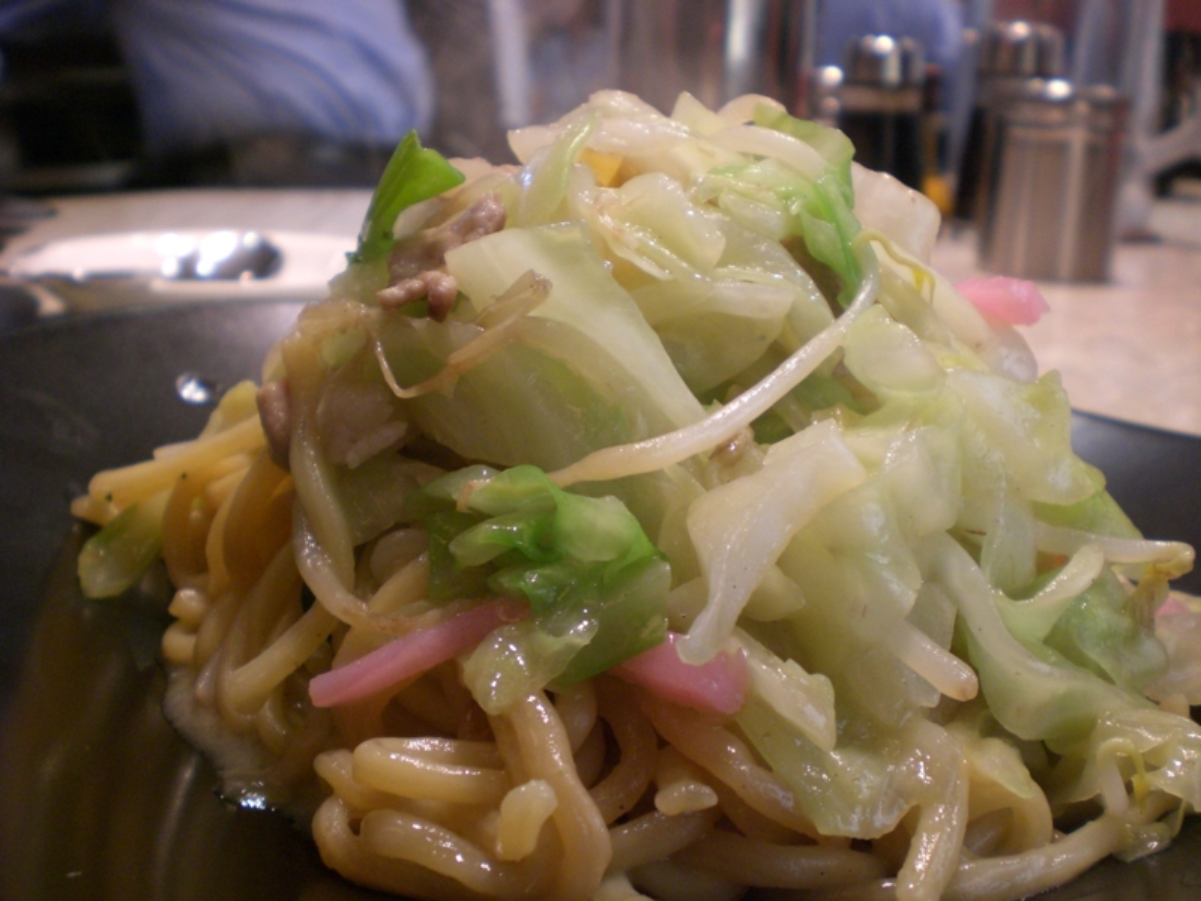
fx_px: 1318
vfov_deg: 37.7
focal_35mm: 38
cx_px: 600
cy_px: 450
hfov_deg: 49.0
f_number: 3.1
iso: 200
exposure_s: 1/30
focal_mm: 6.3
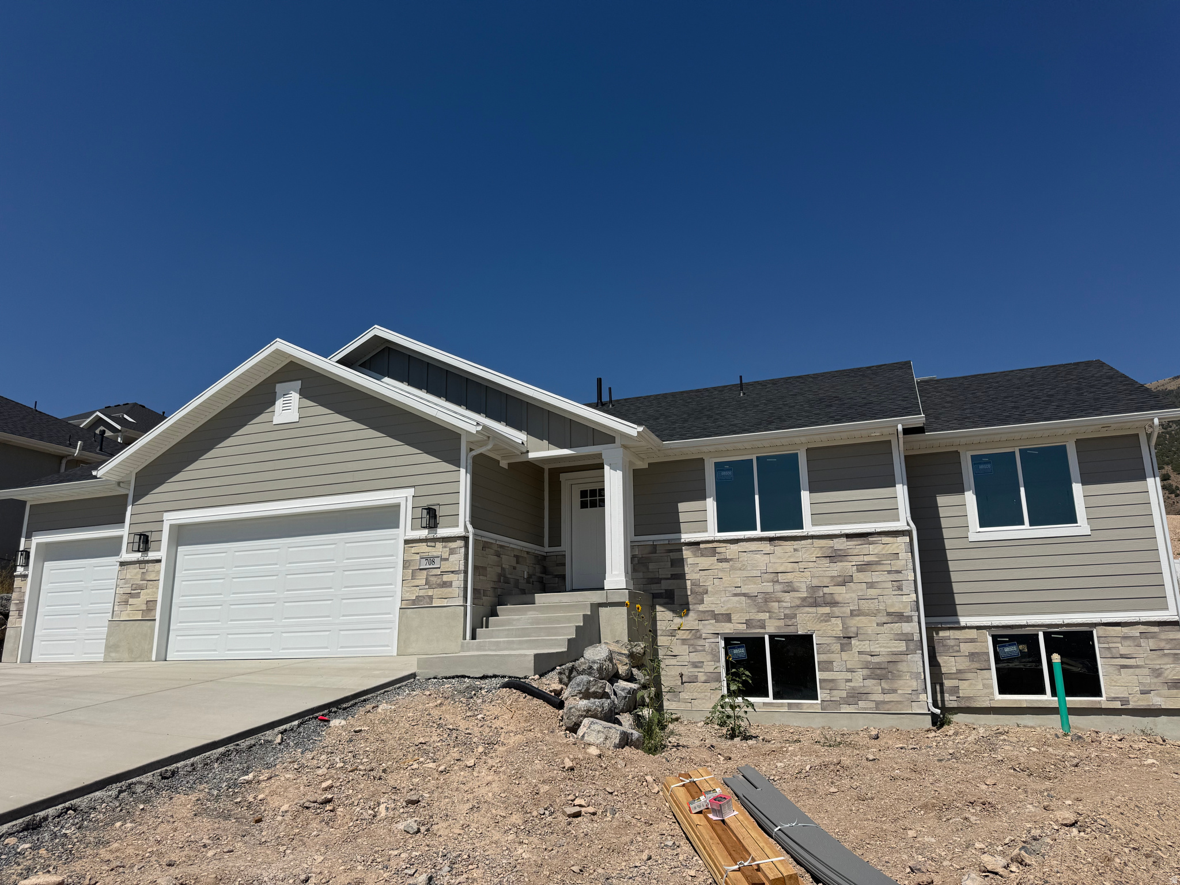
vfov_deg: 56.8
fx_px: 818
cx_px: 590
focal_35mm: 24
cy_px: 442
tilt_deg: +15.7
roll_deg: +0.6
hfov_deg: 71.6
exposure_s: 1/10417
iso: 80
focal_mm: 6.76
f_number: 1.78
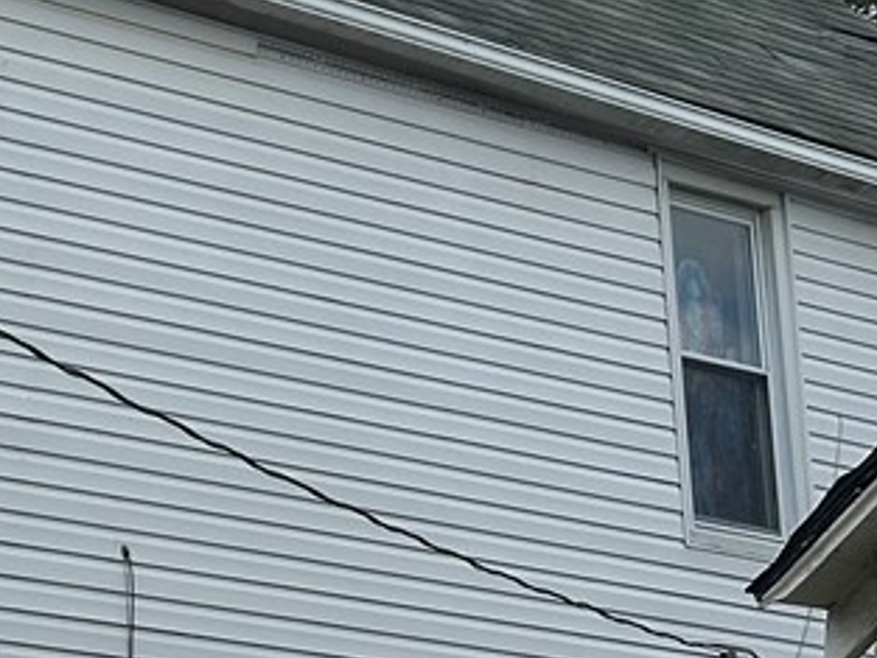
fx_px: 3979
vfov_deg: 9.4
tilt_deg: +18.5
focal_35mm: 157
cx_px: -303
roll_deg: -0.6
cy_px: -92
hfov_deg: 12.2
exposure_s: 1/4367
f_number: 1.78
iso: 64
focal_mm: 6.86
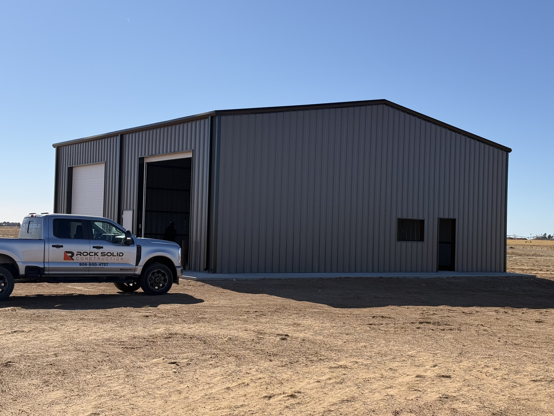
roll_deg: -1.4
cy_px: 210
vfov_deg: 29.7
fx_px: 784
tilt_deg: +1.7
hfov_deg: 38.9
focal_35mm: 49
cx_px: 275
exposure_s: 1/5208
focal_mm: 6.76
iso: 64
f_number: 1.78
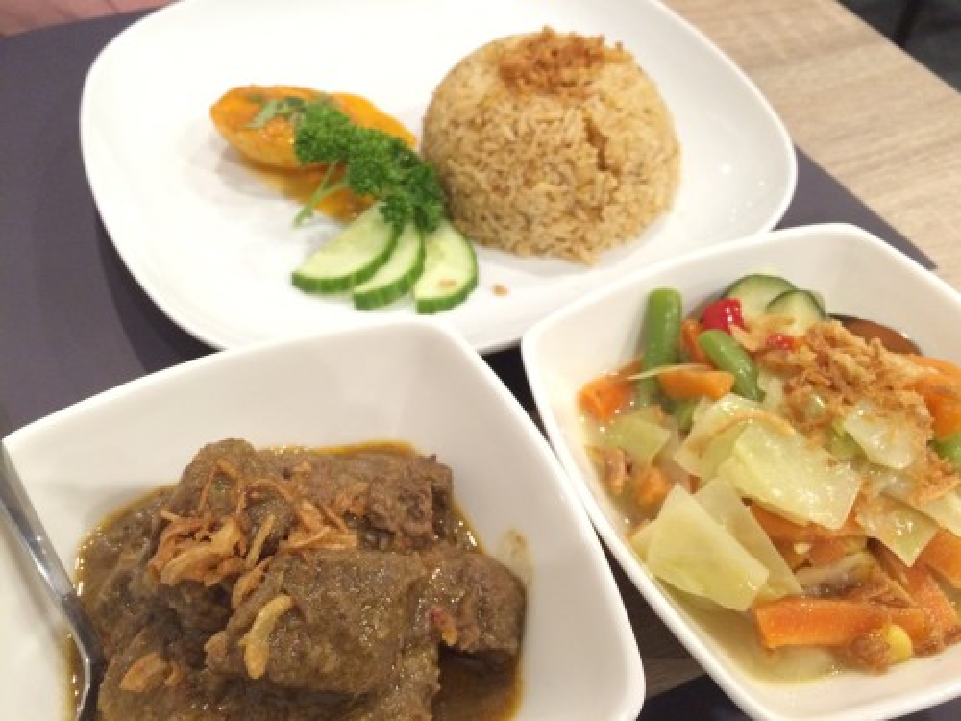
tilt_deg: -50.6
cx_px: 480
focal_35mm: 29
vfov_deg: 48.2
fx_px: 805
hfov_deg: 61.7
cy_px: 360
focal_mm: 4.15
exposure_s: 1/17
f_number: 2.2
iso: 320
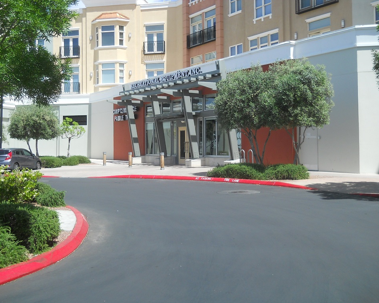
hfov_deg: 42.9
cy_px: 152
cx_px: 187
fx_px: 482
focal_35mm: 43
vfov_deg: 34.9
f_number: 5.5
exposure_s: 1/250
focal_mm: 6.72
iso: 80
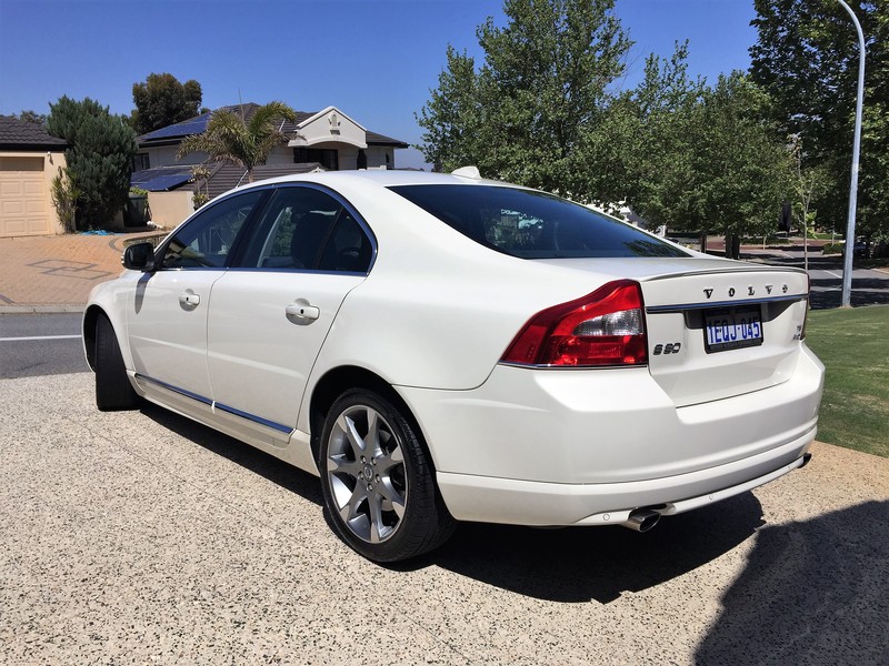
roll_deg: +1.1
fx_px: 745
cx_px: 444
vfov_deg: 48.2
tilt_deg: -11.0
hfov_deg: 61.7
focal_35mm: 29
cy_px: 333
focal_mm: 4.15
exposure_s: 1/4950
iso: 32
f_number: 2.2
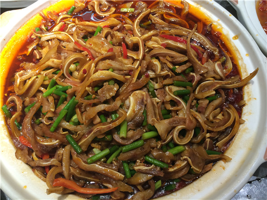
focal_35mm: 30
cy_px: 100
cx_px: 134
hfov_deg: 60.0
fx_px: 231
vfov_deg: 46.8
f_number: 2.2
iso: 40
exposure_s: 1/40
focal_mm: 4.12
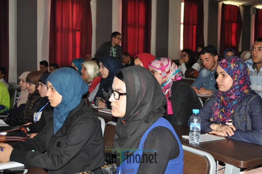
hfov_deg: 49.6
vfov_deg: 34.1
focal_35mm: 39
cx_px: 131
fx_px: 283
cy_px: 87
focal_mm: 26
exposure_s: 1/60
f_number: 4
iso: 800
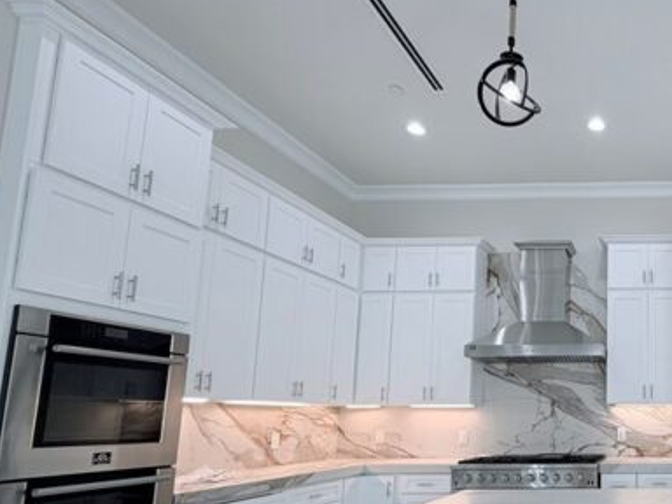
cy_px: 352
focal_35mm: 28
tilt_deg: +6.3
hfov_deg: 51.8
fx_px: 544
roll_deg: -0.5
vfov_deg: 48.6
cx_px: 660
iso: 64
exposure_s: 1/120
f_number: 2.2
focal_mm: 2.22
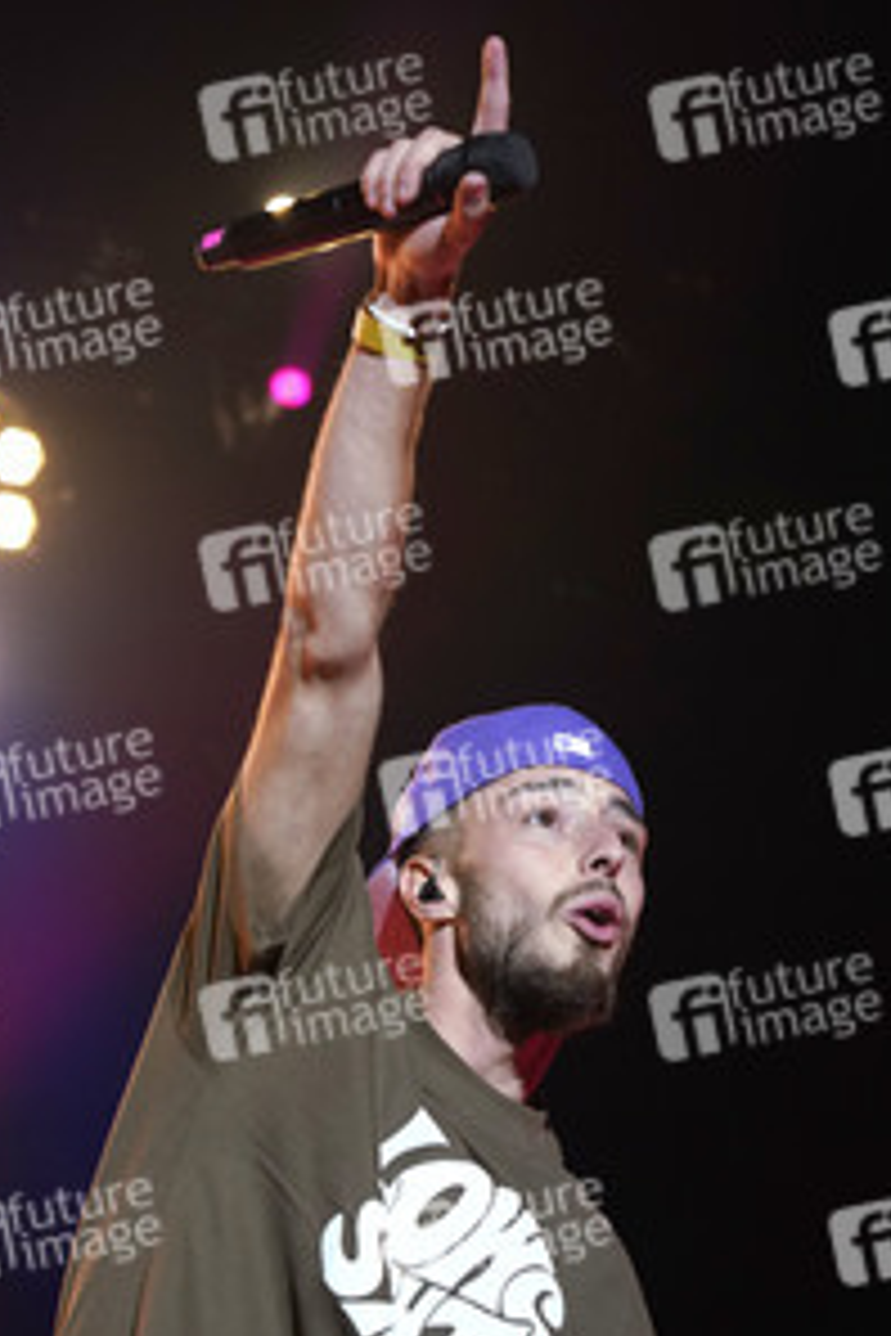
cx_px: 376
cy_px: 670
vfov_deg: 21.0
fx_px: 3601
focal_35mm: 97
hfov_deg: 14.1
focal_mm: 64
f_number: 4.5
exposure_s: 1/250
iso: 2000
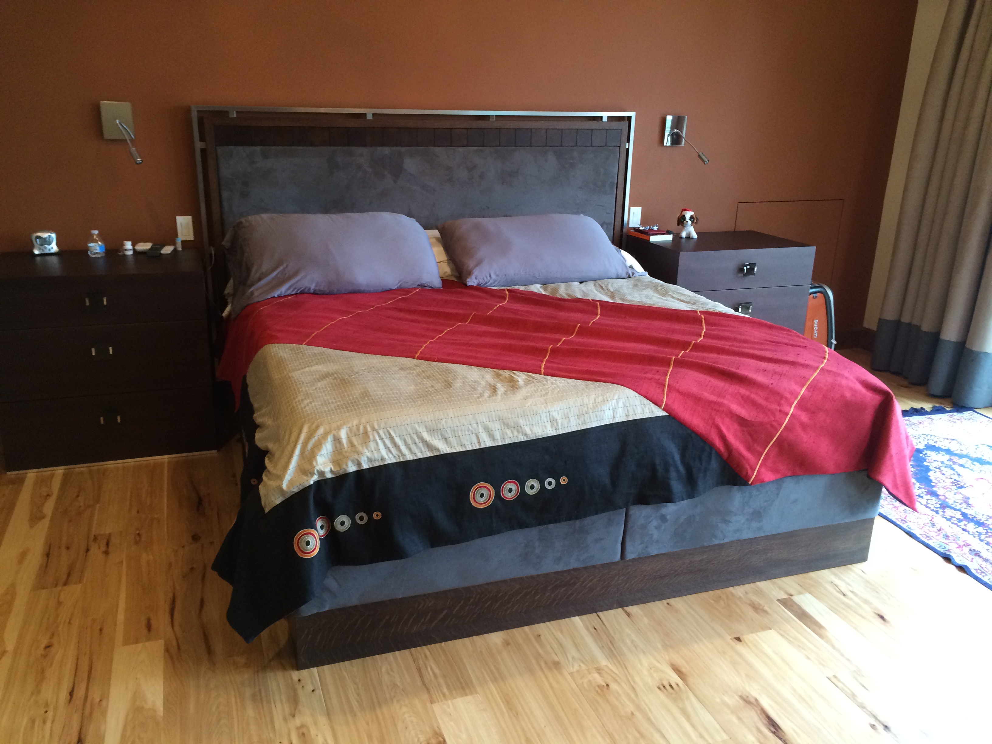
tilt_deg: -18.7
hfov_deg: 61.7
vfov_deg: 48.2
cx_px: 496
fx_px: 831
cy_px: 372
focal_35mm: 29
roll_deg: -1.8
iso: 125
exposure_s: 1/30
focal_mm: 4.15
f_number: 2.2
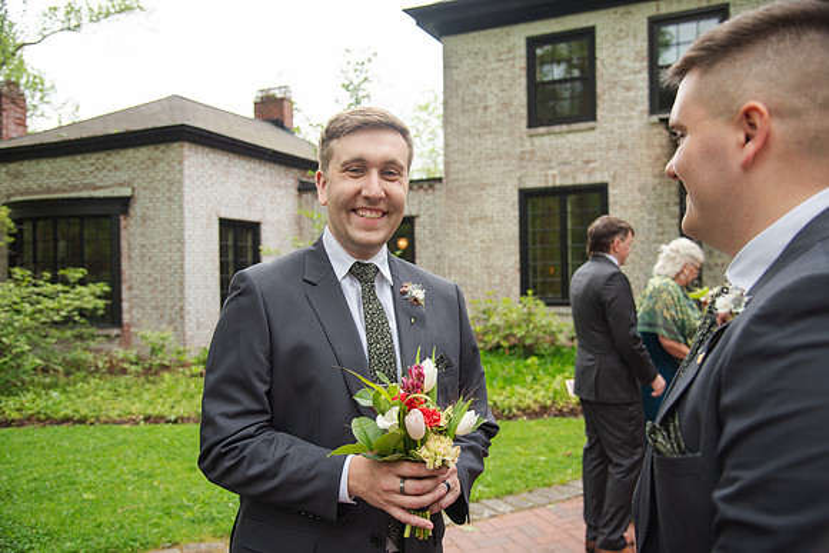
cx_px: 414
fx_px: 737
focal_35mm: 32
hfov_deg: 58.7
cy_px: 276
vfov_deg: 41.1
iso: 125
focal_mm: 32
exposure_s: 1/320
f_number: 4
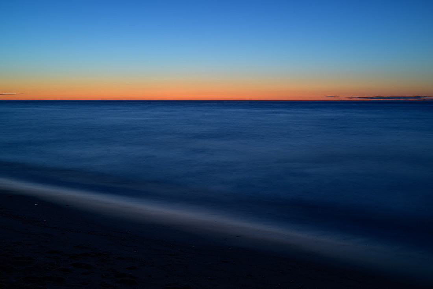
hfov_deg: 45.0
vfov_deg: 30.9
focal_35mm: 43
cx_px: 216
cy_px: 144
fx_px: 522
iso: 40
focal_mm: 42
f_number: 14
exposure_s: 30
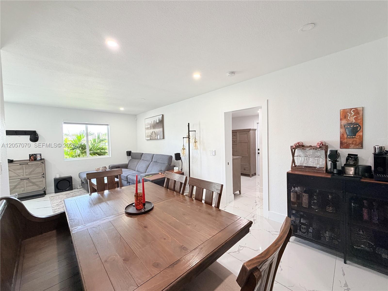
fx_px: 157
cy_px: 146
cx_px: 194
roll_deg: +1.1
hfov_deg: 102.1
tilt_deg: -1.8
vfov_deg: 85.7
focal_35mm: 14
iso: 160
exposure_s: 1/60
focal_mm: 2.22
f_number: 2.2
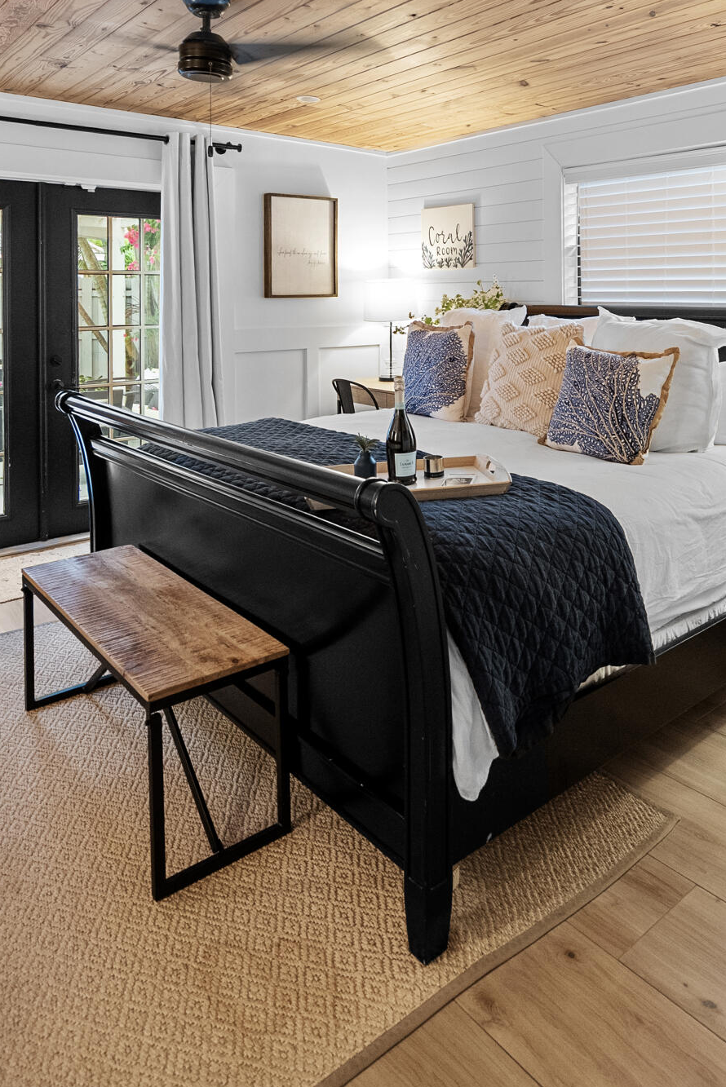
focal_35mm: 24
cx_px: 463
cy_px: 413
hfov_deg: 52.5
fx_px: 725
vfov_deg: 72.6
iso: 1600
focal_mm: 16
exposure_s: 1/40
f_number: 4.5
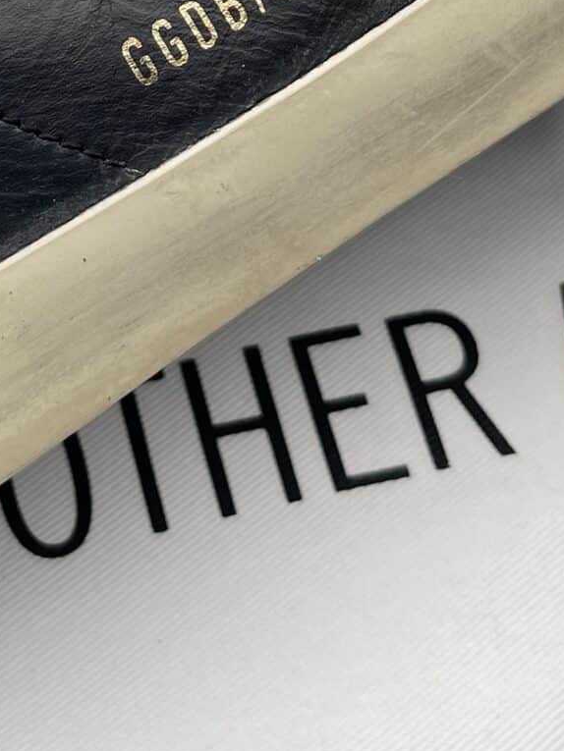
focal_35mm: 87
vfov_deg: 21.6
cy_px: -21
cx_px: 40
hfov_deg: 16.7
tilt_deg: -58.1
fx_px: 1889
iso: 32
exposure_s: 1/587
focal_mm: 5.1
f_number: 1.6
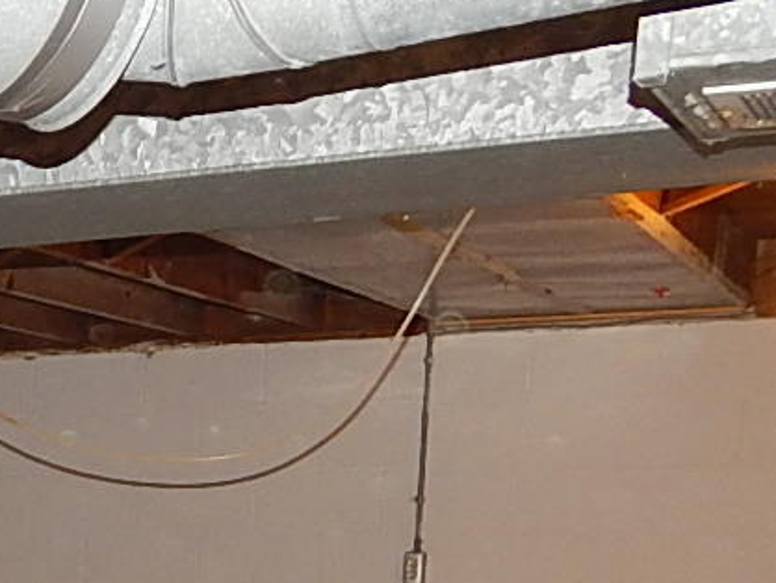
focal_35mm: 88
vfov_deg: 15.4
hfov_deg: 19.7
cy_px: 908
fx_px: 1974
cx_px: -340
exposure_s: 1/30
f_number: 3
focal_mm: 4
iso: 220
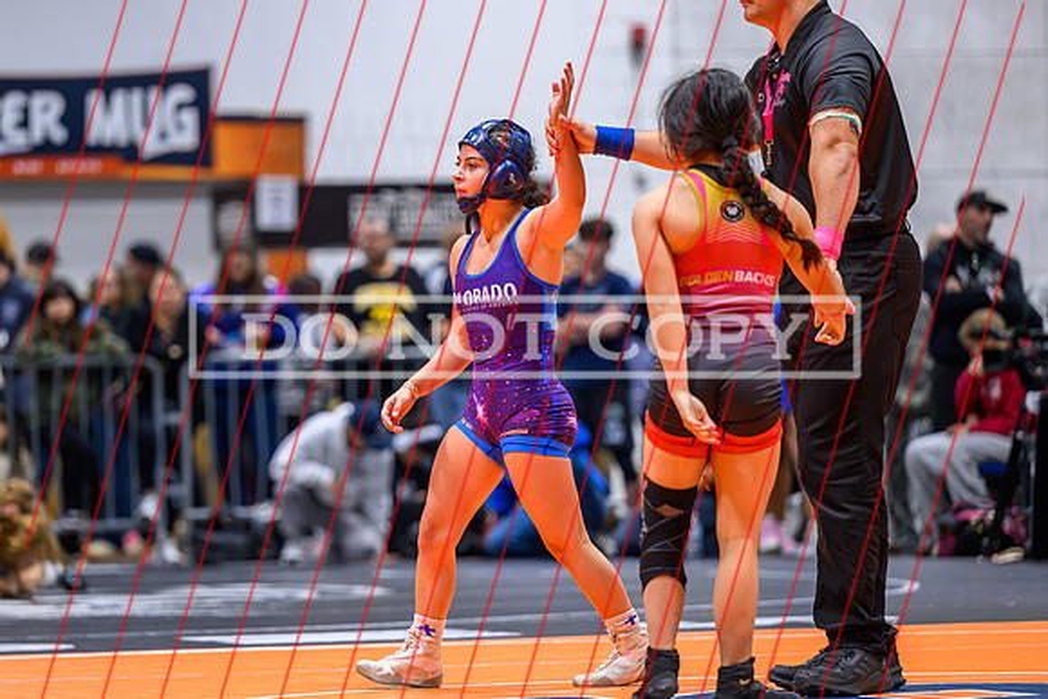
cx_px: 420
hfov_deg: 9.3
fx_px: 6425
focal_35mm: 221
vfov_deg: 6.2
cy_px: 364
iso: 3200
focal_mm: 180
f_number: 2.8
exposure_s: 1/800
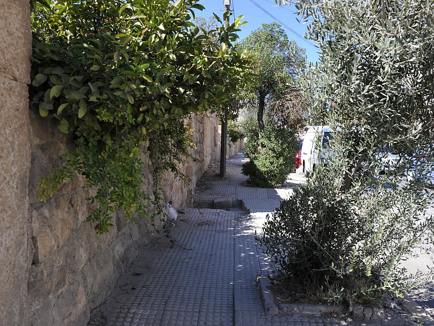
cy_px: 164
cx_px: 226
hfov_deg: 52.6
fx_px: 439
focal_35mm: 35
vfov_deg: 40.7
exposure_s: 1/250
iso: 200
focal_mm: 32
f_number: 8
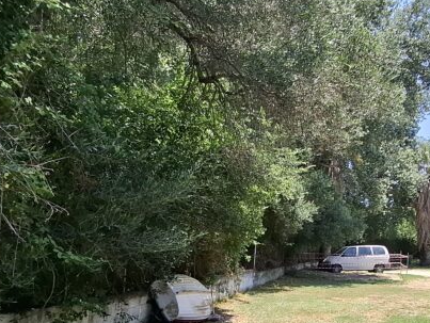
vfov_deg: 41.7
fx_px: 410
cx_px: 257
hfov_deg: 54.9
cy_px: 243
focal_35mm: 33
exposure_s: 1/750
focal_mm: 1.74
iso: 40
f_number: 2.2
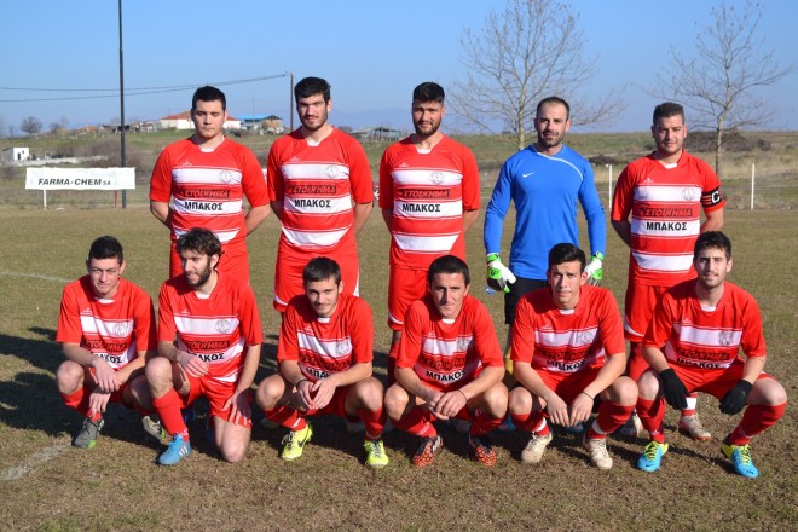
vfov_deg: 23.8
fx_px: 1263
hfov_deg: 35.1
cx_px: 399
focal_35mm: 57
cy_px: 266
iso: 400
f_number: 5.6
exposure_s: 1/1600
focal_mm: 38
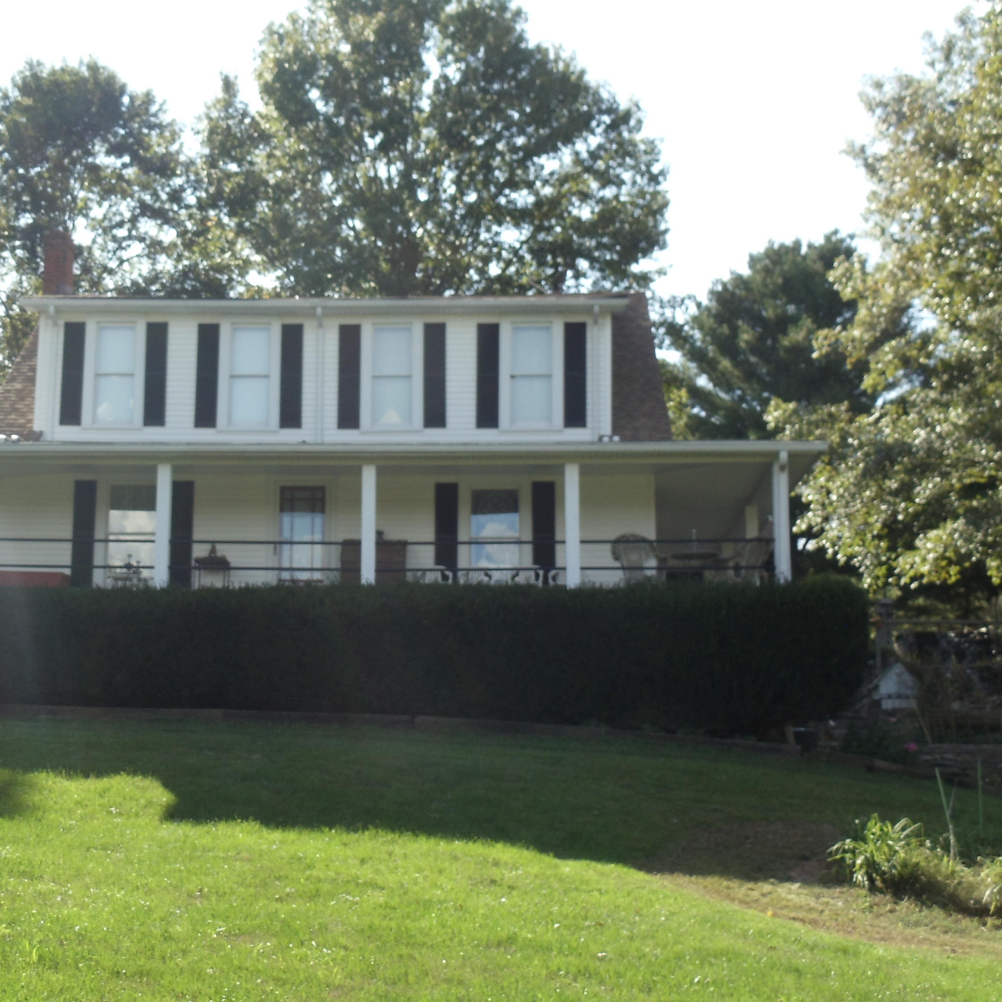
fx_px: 2358
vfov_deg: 24.0
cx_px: 334
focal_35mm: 72
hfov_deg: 23.9
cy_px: 501
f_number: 4.1
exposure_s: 1/400
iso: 100
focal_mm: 8.3
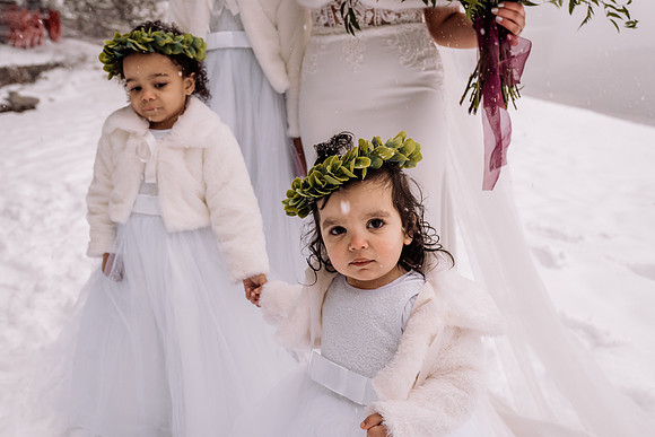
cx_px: 328
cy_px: 218
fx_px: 637
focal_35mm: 35
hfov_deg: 54.4
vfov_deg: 37.9
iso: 1250
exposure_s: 1/250
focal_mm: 35
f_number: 5
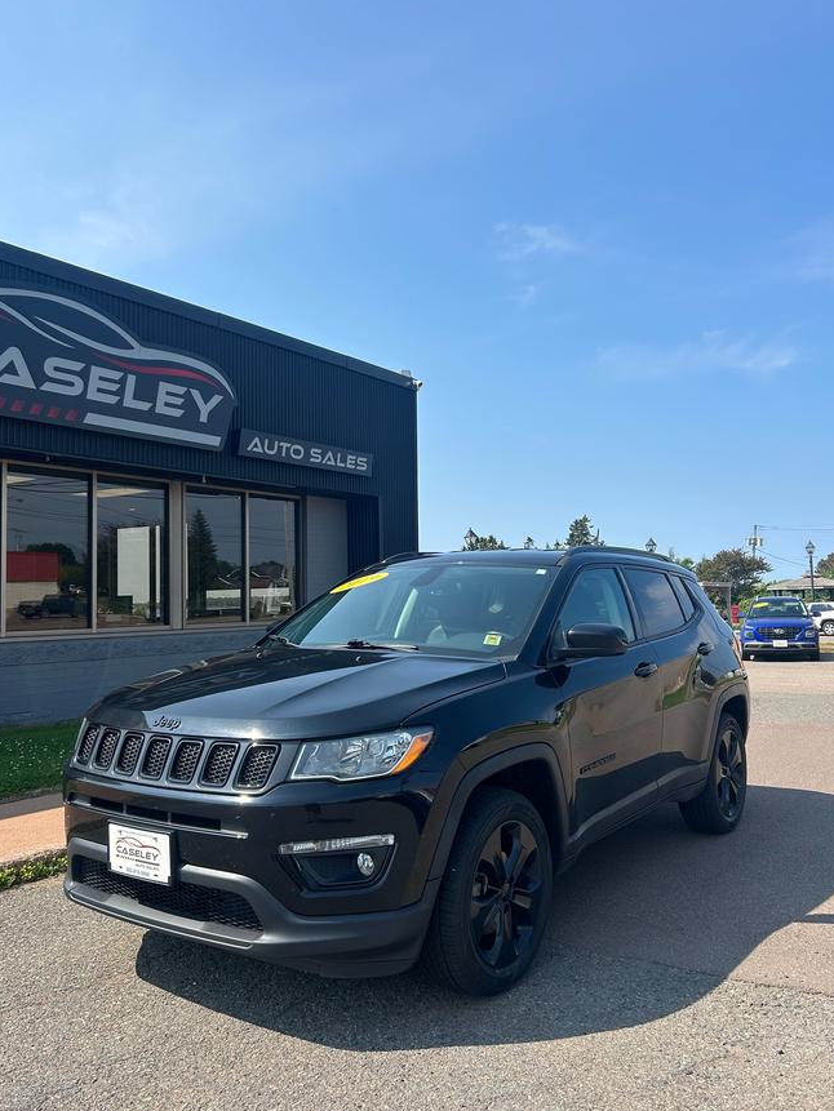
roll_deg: +0.5
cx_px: 420
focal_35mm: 29
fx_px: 931
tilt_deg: +3.6
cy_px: 552
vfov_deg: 61.7
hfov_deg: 48.2
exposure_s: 1/3571
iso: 50
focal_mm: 5.7
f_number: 1.5
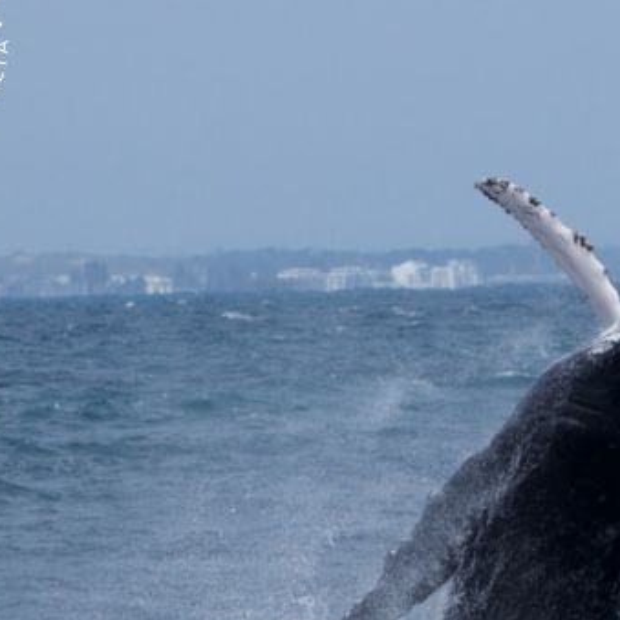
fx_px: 8409
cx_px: 532
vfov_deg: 4.2
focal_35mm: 415
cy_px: 423
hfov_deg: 4.2
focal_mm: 207
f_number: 7.1
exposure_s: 1/3200
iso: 640
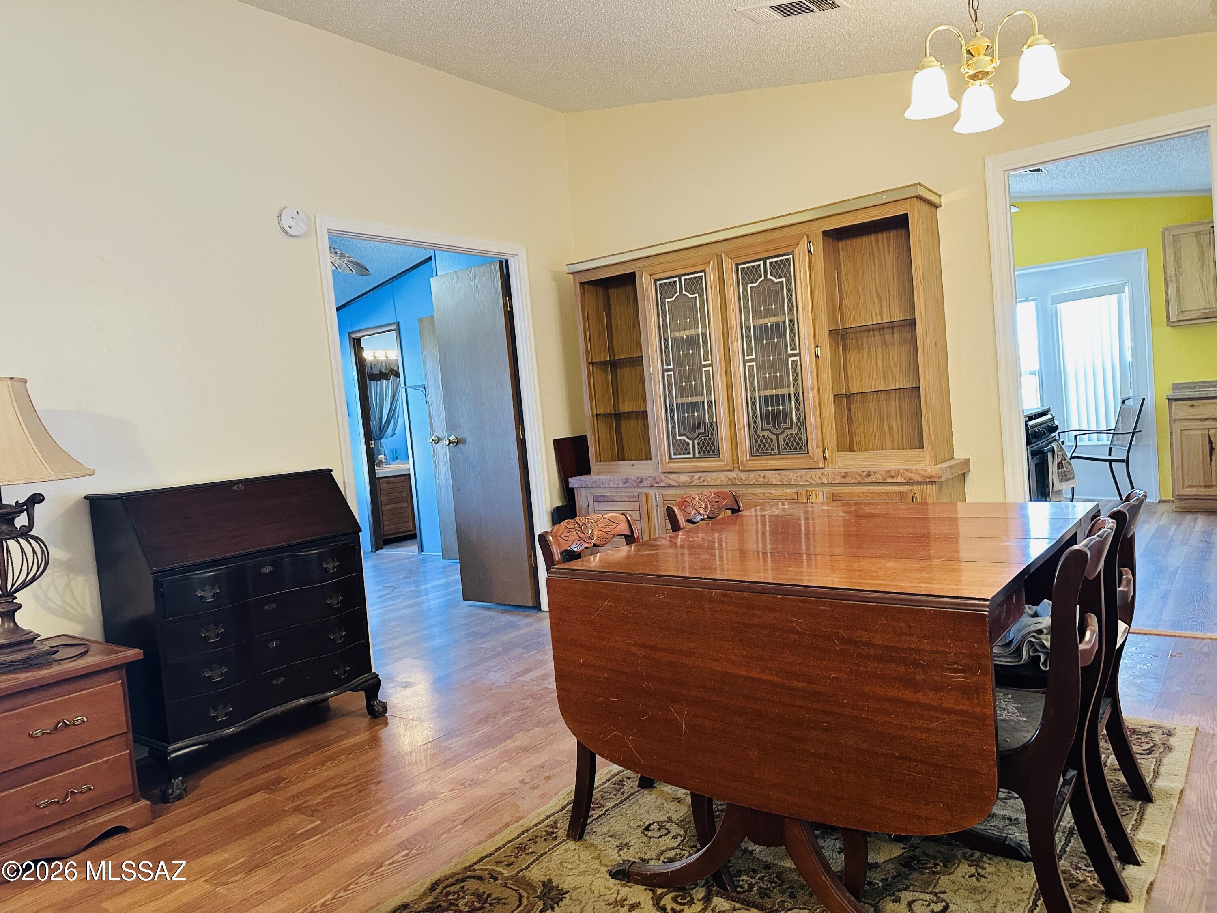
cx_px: 608
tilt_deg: -2.3
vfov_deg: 56.8
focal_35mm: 24
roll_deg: +4.2
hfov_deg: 71.6
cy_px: 456
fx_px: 844
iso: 500
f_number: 1.78
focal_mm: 6.86
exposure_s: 1/60
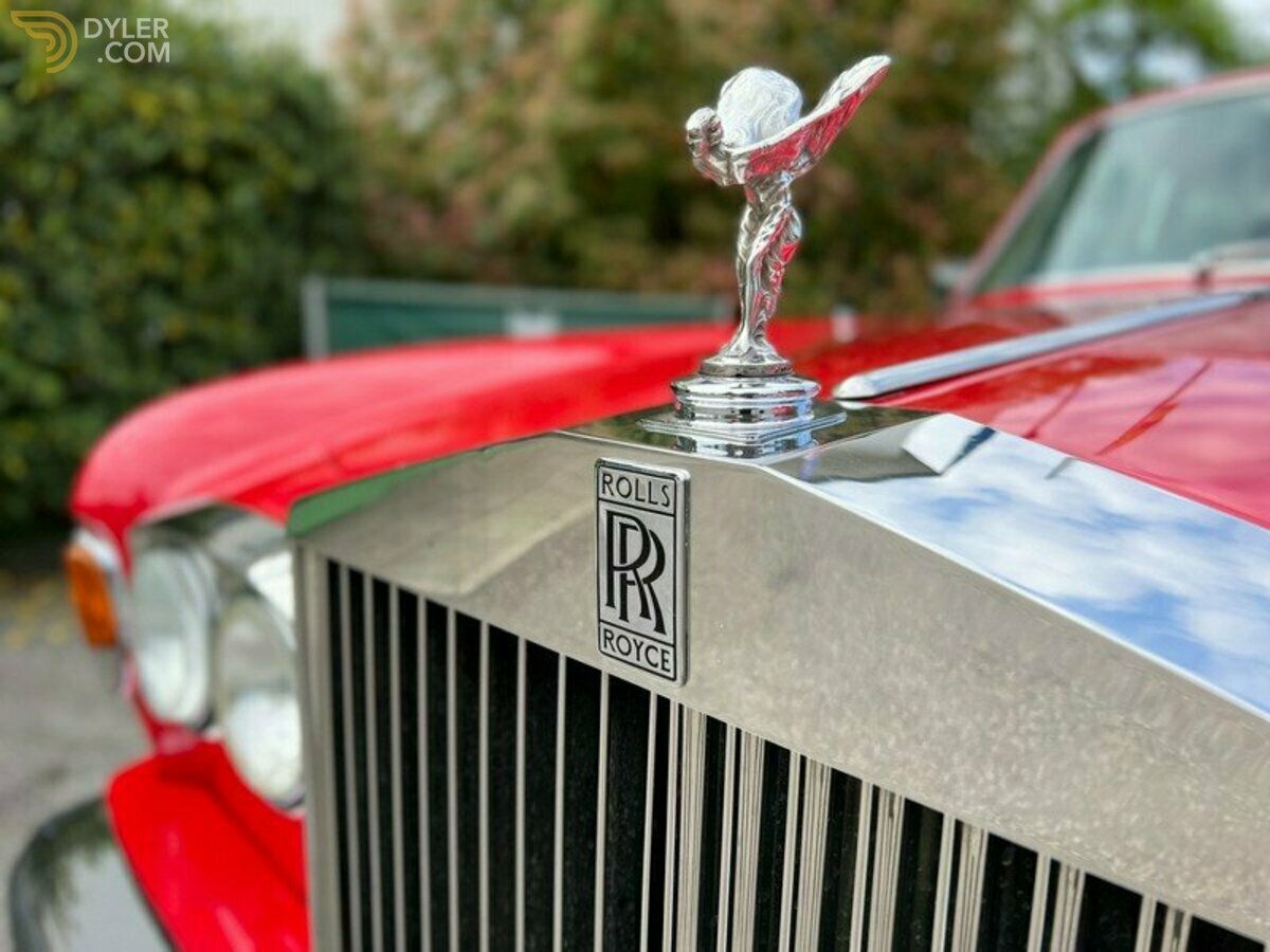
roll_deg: -1.1
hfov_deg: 67.3
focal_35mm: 26
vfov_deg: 53.1
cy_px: 476
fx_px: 954
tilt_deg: -8.8
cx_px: 635
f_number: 1.5
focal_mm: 5.7
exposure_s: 1/1431
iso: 50
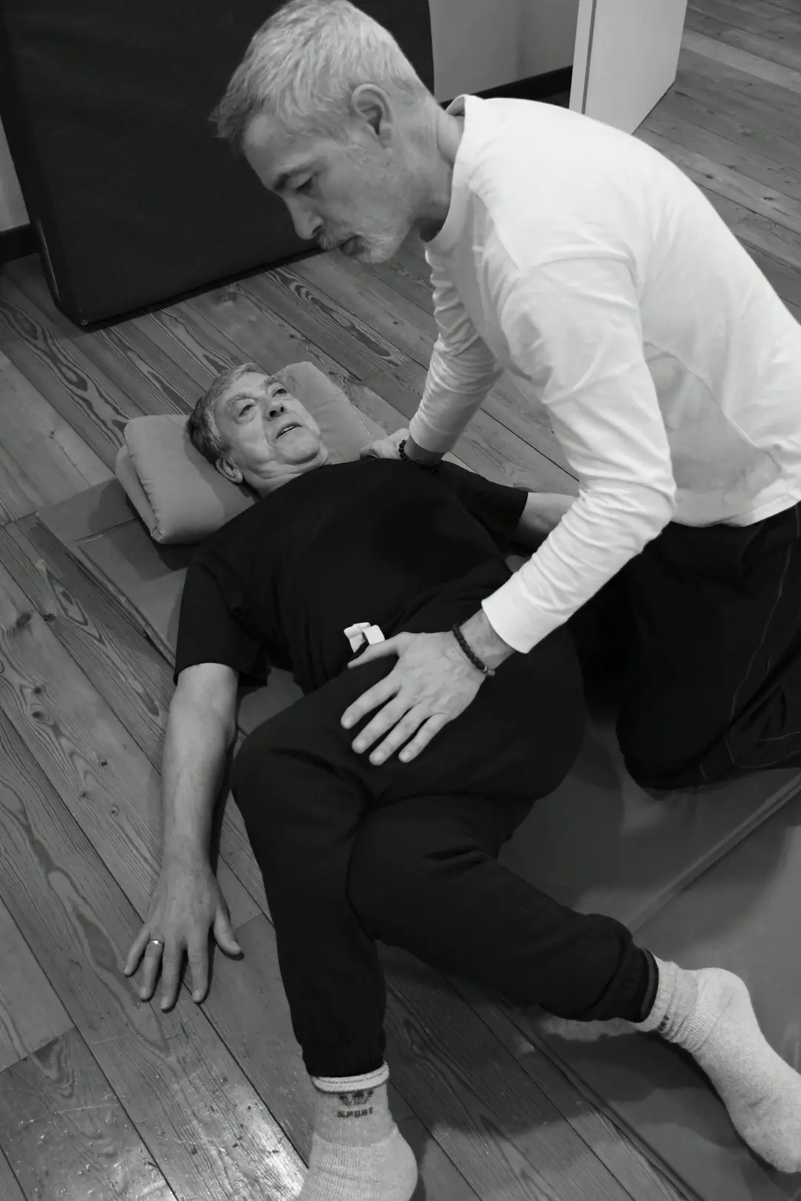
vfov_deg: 53.1
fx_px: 1201
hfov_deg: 36.9
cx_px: 400
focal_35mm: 36
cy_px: 600
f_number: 3.8
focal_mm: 24
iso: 4000
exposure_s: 1/60
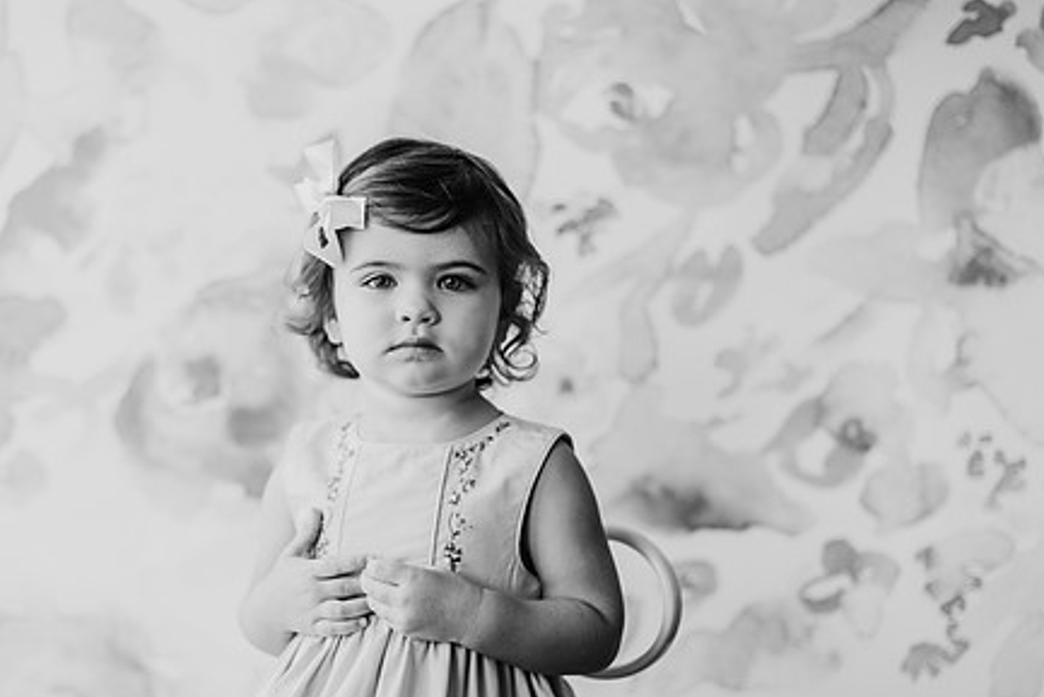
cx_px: 410
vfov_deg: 20.3
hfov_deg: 30.0
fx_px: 1944
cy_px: 426
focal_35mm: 67
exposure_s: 1/400
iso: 320
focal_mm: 50
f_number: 2
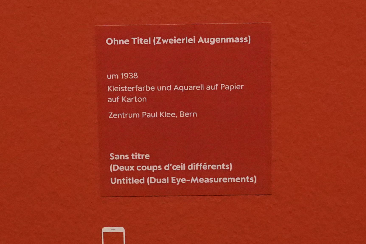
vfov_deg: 53.1
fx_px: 244
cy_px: 122
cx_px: 183
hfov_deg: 73.7
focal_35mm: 24
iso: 3200
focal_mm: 24
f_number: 4
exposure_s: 1/80
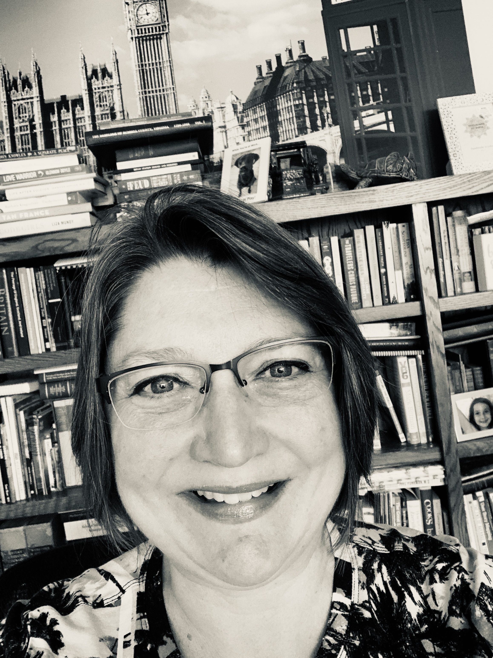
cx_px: 246
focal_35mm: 32
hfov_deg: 44.2
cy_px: 329
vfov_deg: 56.8
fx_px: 608
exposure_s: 1/60
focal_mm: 2.87
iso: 160
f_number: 2.2
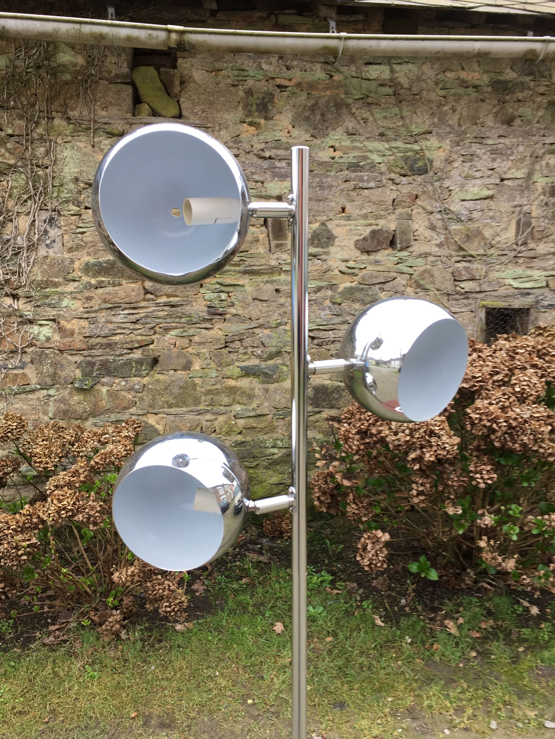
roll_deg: +0.4
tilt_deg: -10.4
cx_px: 278
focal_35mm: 29
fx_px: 620
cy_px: 370
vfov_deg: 61.7
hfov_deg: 48.2
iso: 32
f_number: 2.2
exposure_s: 1/100
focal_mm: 4.15
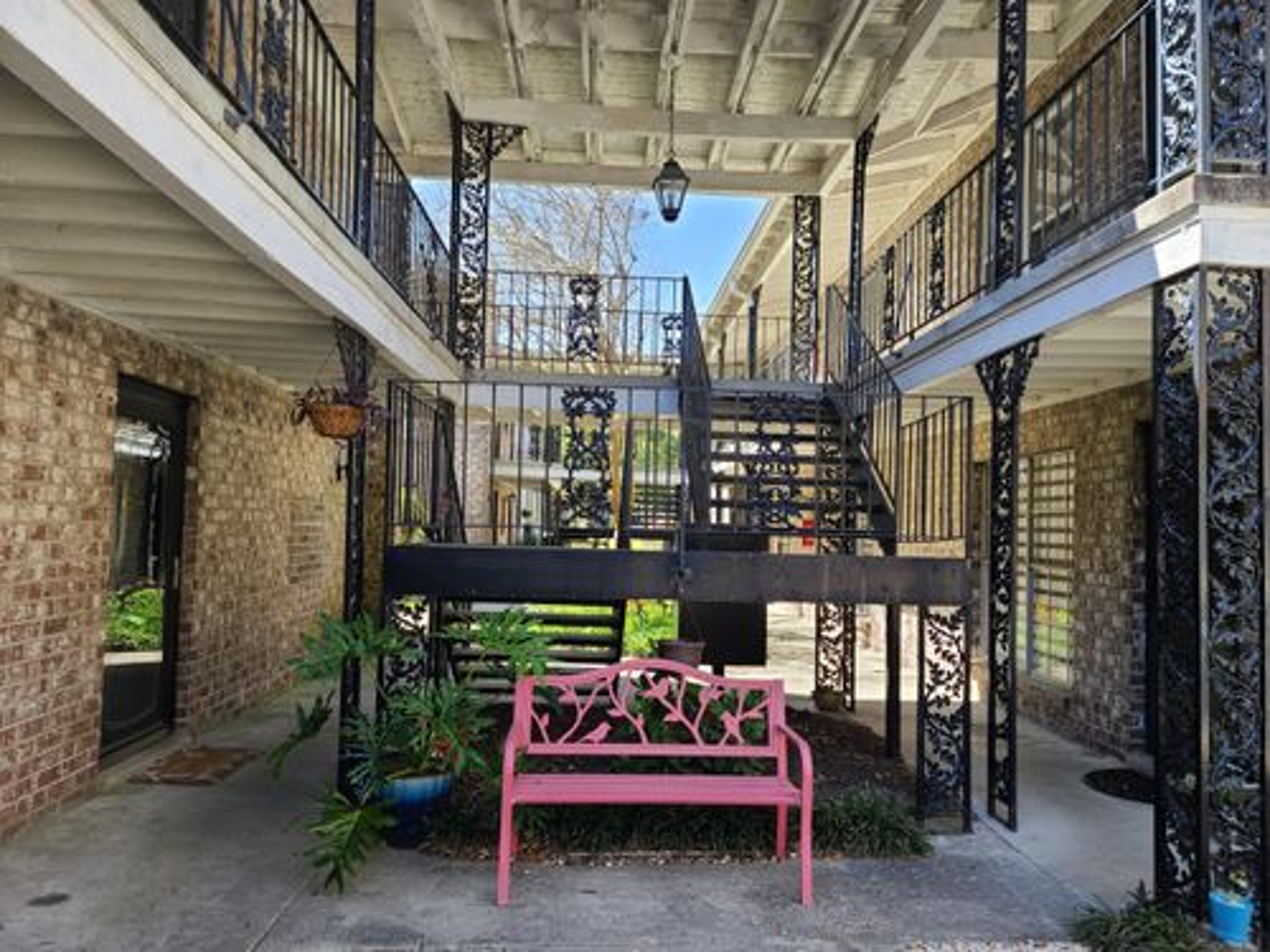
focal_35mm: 25
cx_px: 635
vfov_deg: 54.9
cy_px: 476
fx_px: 917
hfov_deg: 69.4
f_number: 1.8
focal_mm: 7
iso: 16
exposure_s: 1/124
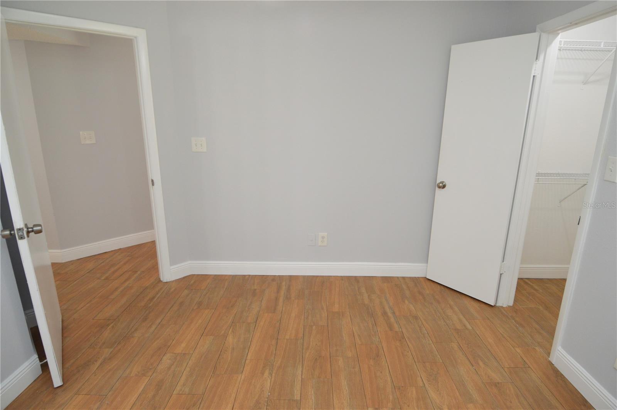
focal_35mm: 18
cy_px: 205
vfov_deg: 67.3
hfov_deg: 90.1
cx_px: 308
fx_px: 308
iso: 560
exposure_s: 1/60
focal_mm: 12
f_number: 4
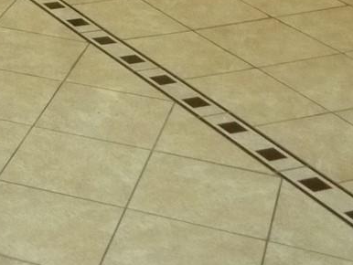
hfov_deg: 15.4
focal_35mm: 116
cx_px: -202
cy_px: -267
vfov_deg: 11.5
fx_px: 1184
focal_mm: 5
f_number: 3.3
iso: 320
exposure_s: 1/60
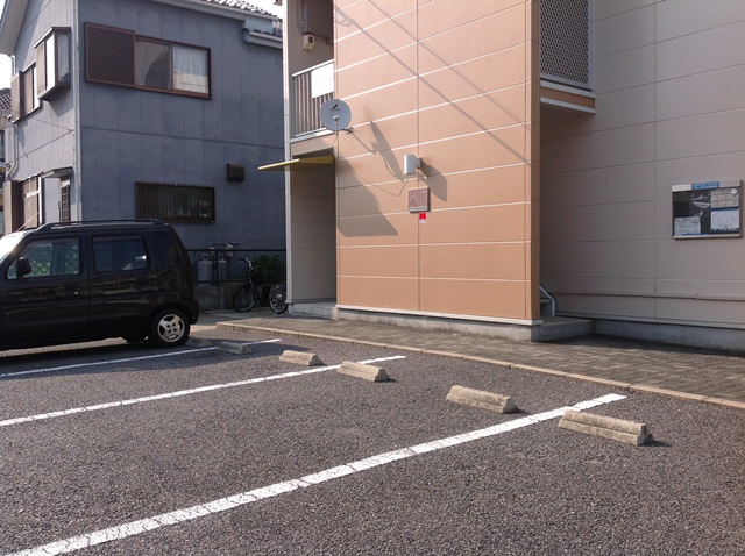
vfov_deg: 40.6
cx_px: 372
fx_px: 752
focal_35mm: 35
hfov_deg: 52.7
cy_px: 278
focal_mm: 4.28
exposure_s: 1/1080
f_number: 2.4
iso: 50
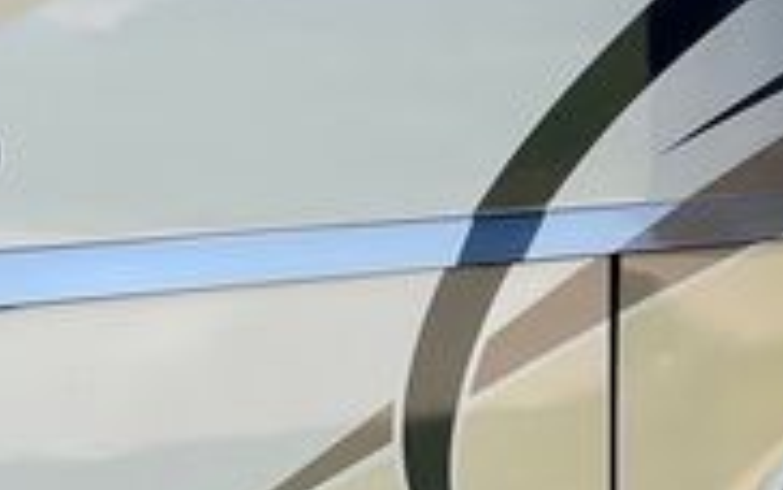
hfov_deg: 12.4
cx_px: 1403
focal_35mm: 155
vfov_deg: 8.4
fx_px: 3310
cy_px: 56
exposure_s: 1/997
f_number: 1.6
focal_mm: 4.2
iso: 32
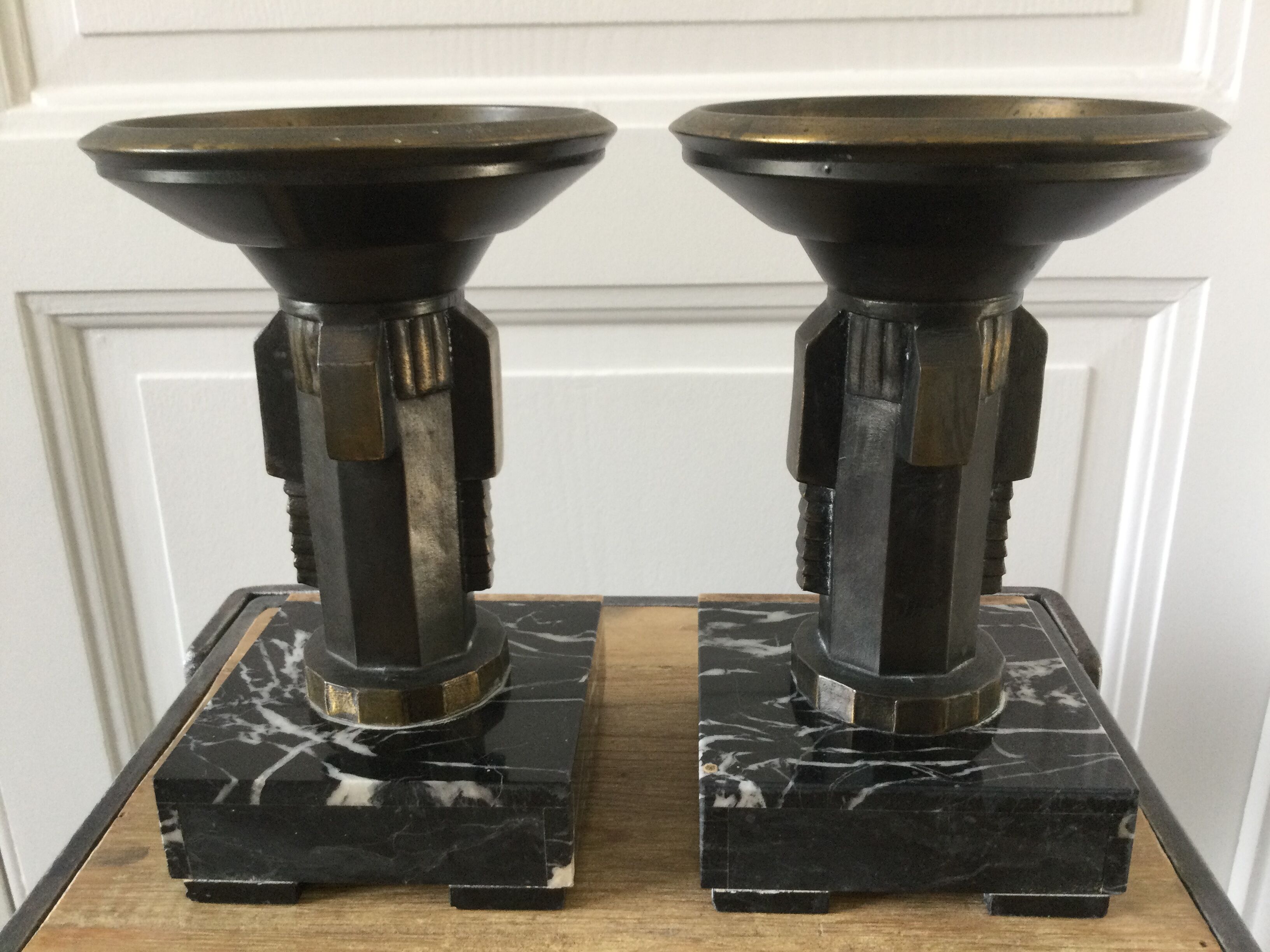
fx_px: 1137
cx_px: 635
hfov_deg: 58.4
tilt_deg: -21.1
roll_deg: -0.5
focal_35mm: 31
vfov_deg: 45.4
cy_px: 476
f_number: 2.4
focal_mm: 3.3
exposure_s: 1/33
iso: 100
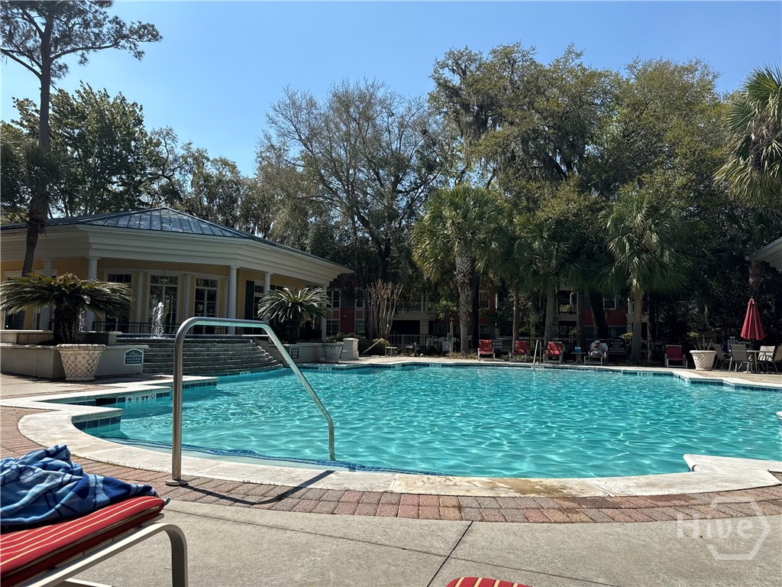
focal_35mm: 24
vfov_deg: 56.8
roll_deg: -0.6
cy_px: 294
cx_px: 391
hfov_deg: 71.6
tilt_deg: +4.7
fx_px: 542
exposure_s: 1/5319
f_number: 1.78
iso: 80
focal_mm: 6.76
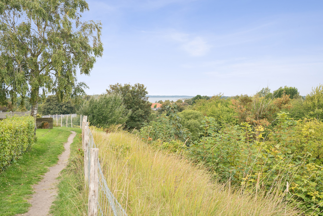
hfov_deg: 28.8
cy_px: 108
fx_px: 628
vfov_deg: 19.5
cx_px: 162
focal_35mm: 70
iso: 500
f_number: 11
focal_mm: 70
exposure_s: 1/160
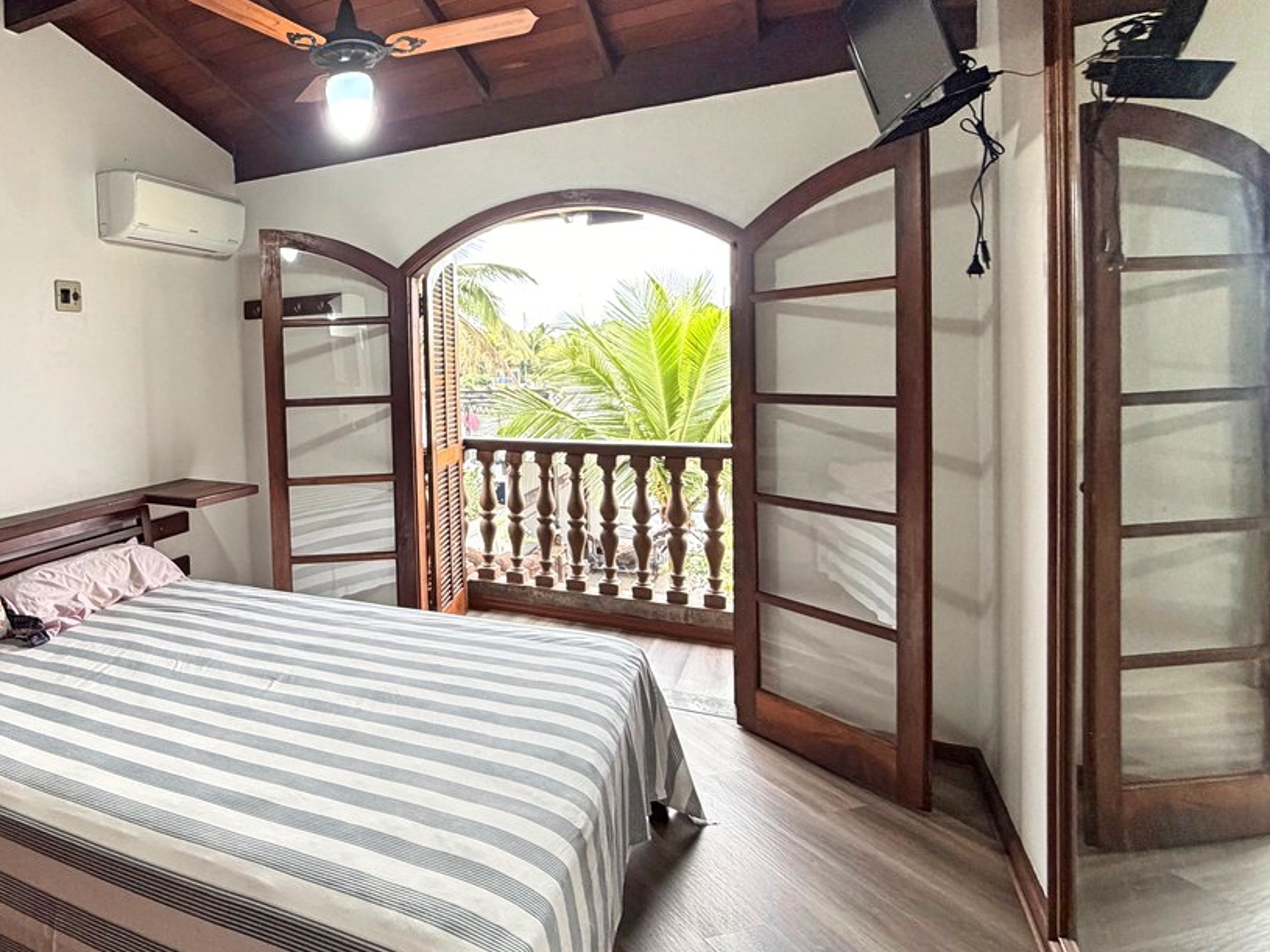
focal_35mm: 22
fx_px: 807
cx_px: 295
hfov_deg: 70.4
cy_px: 404
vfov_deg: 60.8
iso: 320
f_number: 2.2
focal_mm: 2.22
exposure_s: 1/60
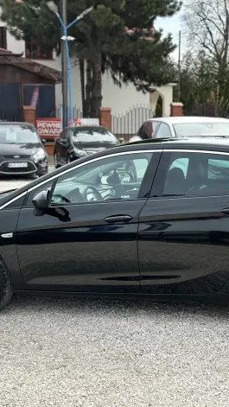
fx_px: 766
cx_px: 154
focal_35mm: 71
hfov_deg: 17.0
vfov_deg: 29.7
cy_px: 203
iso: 100
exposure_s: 1/2809
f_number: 1.78
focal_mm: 6.86
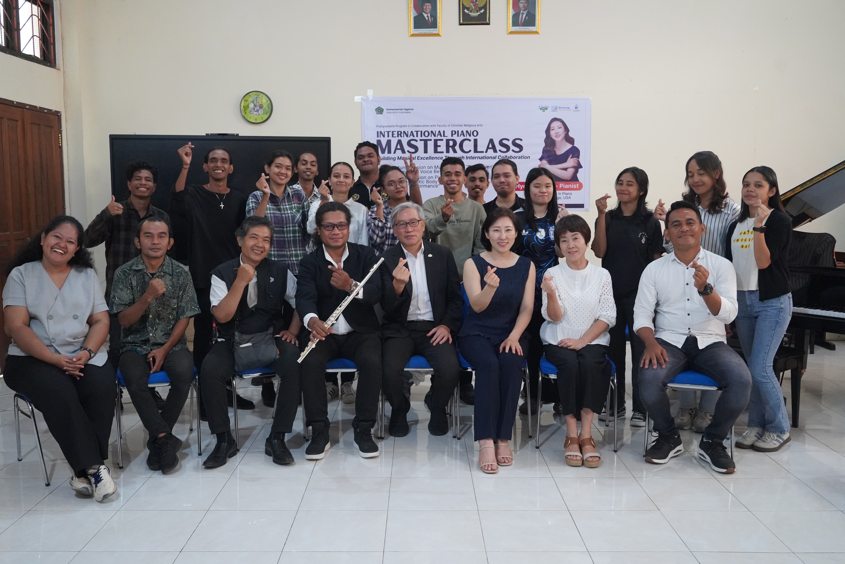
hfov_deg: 55.8
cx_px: 412
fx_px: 798
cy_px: 283
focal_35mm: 34
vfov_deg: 38.9
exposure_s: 1/160
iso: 8000
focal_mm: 33
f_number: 4.5
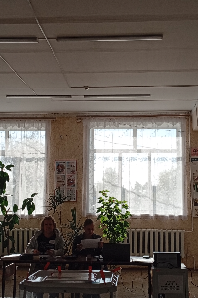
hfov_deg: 23.8
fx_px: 470
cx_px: 104
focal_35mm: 57
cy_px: 151
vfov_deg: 35.1
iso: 50
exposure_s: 1/405
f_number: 1.8
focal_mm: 3.98
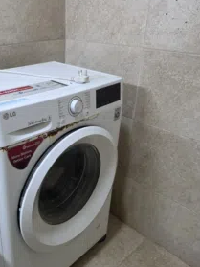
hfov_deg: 42.1
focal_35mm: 33
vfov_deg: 55.4
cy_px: 131
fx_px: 254
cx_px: 61
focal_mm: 6.3
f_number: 1.7
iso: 500
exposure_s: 1/100
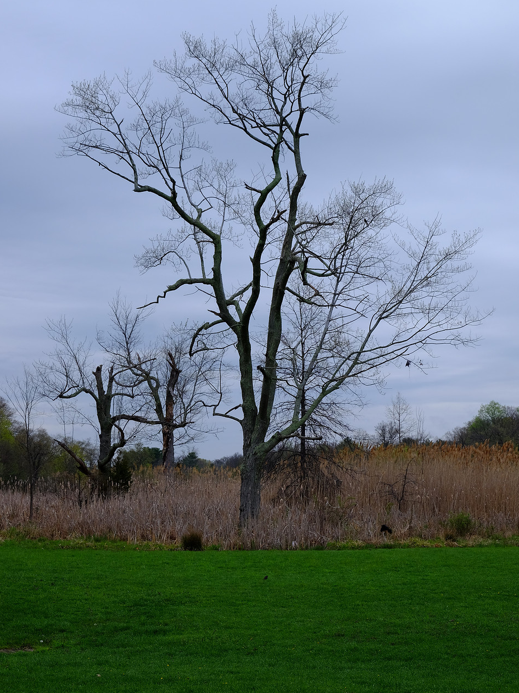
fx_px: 1340
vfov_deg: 29.0
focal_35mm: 67
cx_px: 258
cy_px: 354
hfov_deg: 21.9
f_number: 10
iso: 200
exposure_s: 1/70
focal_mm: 40.7
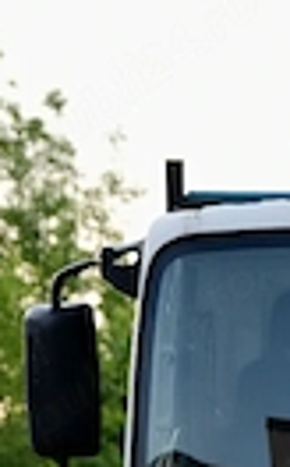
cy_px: 485
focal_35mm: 261
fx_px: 3315
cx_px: 492
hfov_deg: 5.0
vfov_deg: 8.0
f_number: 4
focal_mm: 75
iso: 1100
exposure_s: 1/160
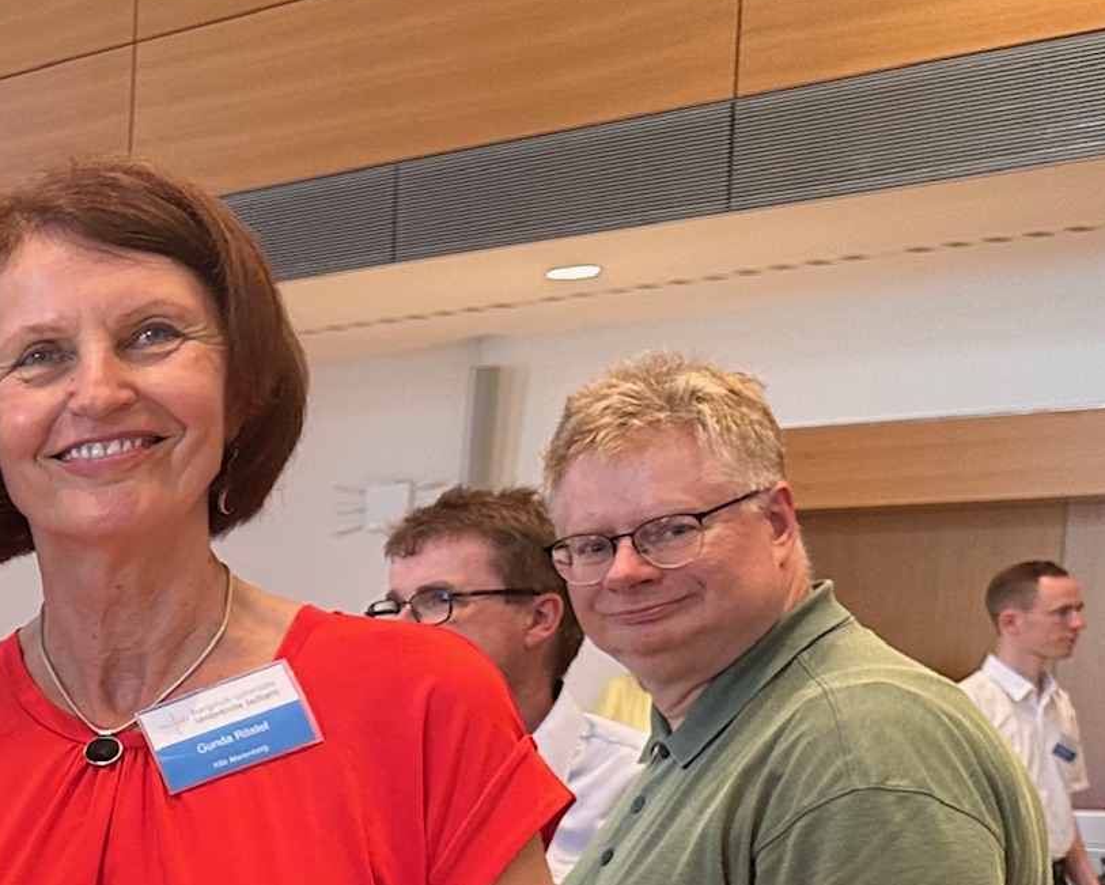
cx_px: -228
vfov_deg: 24.8
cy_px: 851
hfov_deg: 27.9
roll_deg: +0.9
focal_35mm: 59
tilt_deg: -5.4
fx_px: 1930
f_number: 1.78
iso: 250
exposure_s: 1/50
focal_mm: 6.86
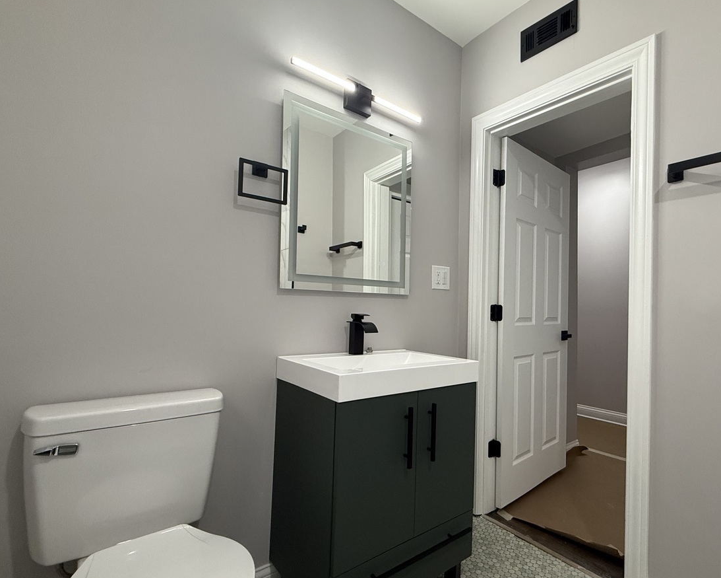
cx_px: 469
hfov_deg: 83.9
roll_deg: -0.7
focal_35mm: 18
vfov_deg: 73.8
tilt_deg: +1.2
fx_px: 384
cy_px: 305
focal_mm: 2.22
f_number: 2.2
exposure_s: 1/120
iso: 320
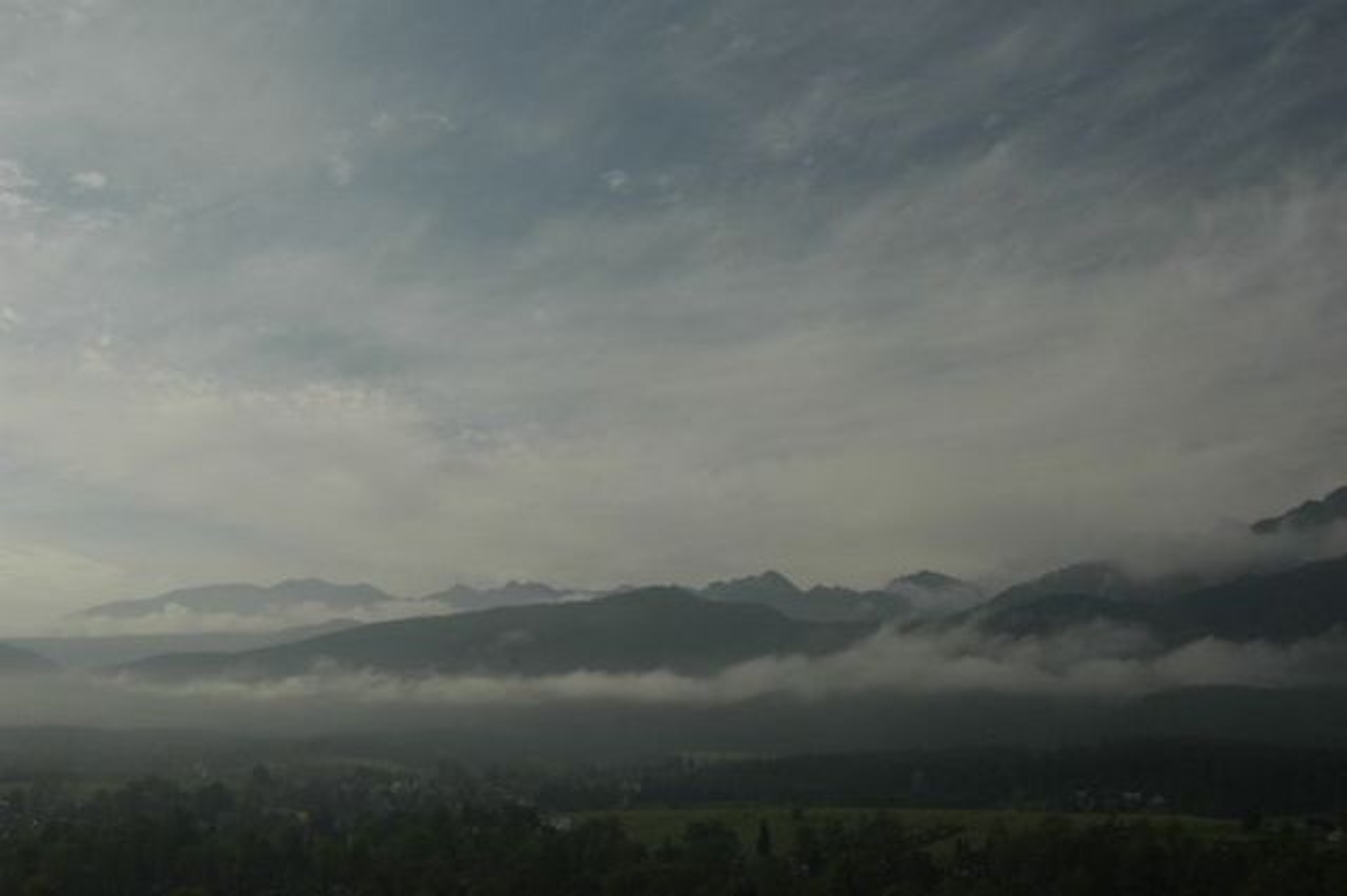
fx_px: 1346
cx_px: 674
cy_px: 448
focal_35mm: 36
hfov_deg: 53.2
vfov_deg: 36.8
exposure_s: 1/400
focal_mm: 24
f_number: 10
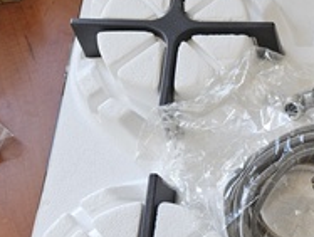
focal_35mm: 54
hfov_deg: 31.5
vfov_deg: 26.0
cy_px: 225
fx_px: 491
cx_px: 344
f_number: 1.8
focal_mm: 5.4
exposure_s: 1/100
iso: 80
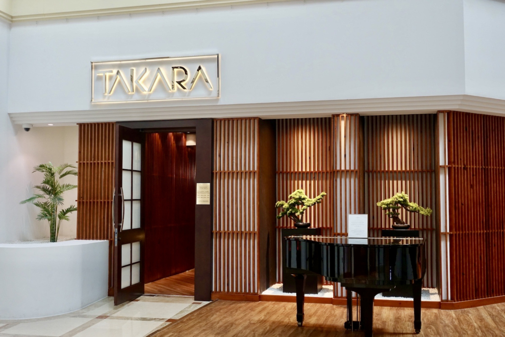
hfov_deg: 46.4
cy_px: 168
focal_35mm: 42
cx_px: 252
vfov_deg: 31.9
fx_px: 589
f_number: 2.8
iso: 400
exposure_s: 1/50
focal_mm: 15.31
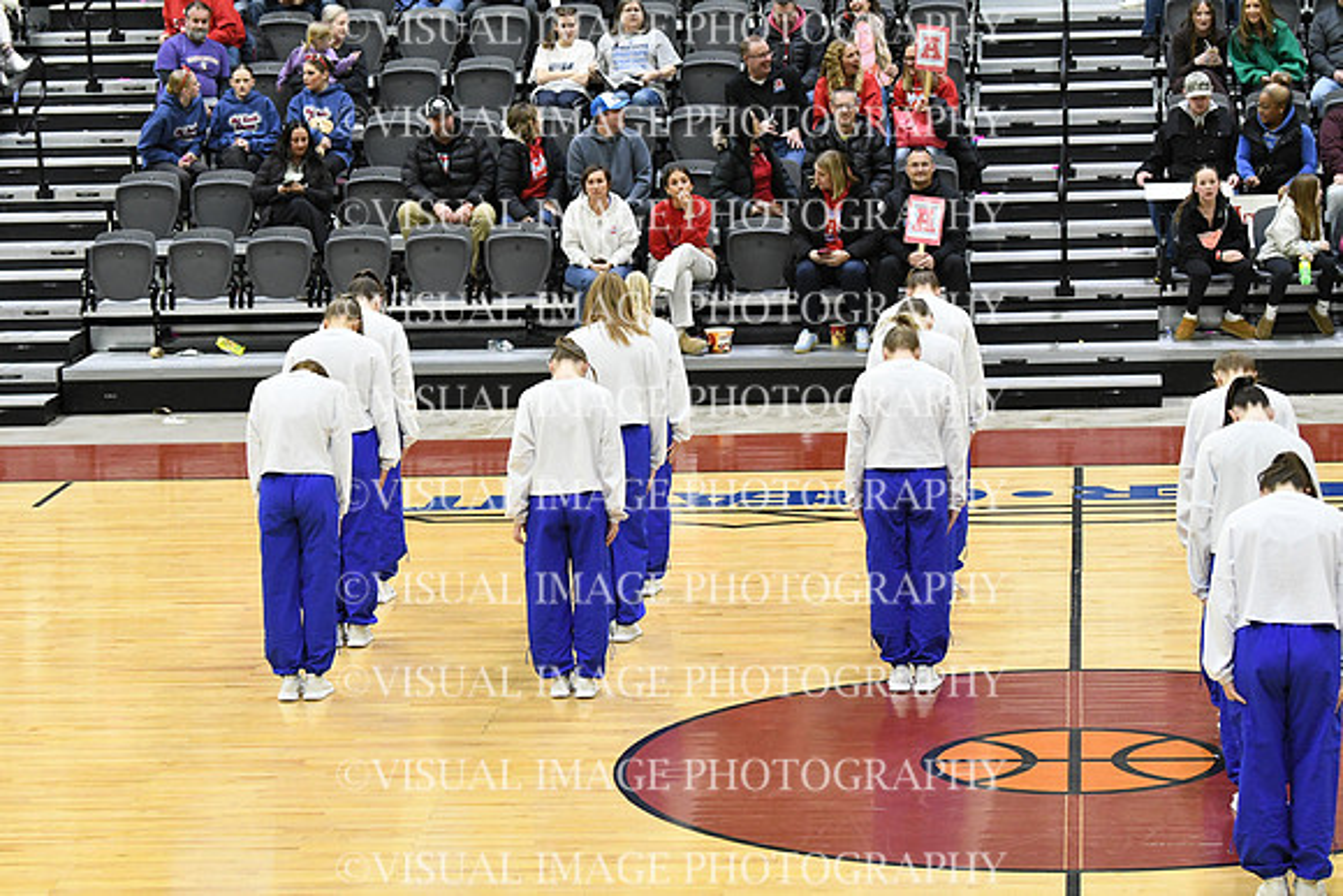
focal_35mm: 120
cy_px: 448
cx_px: 672
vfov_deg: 11.4
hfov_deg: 17.1
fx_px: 4478
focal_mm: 80
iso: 4000
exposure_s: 1/250
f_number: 4
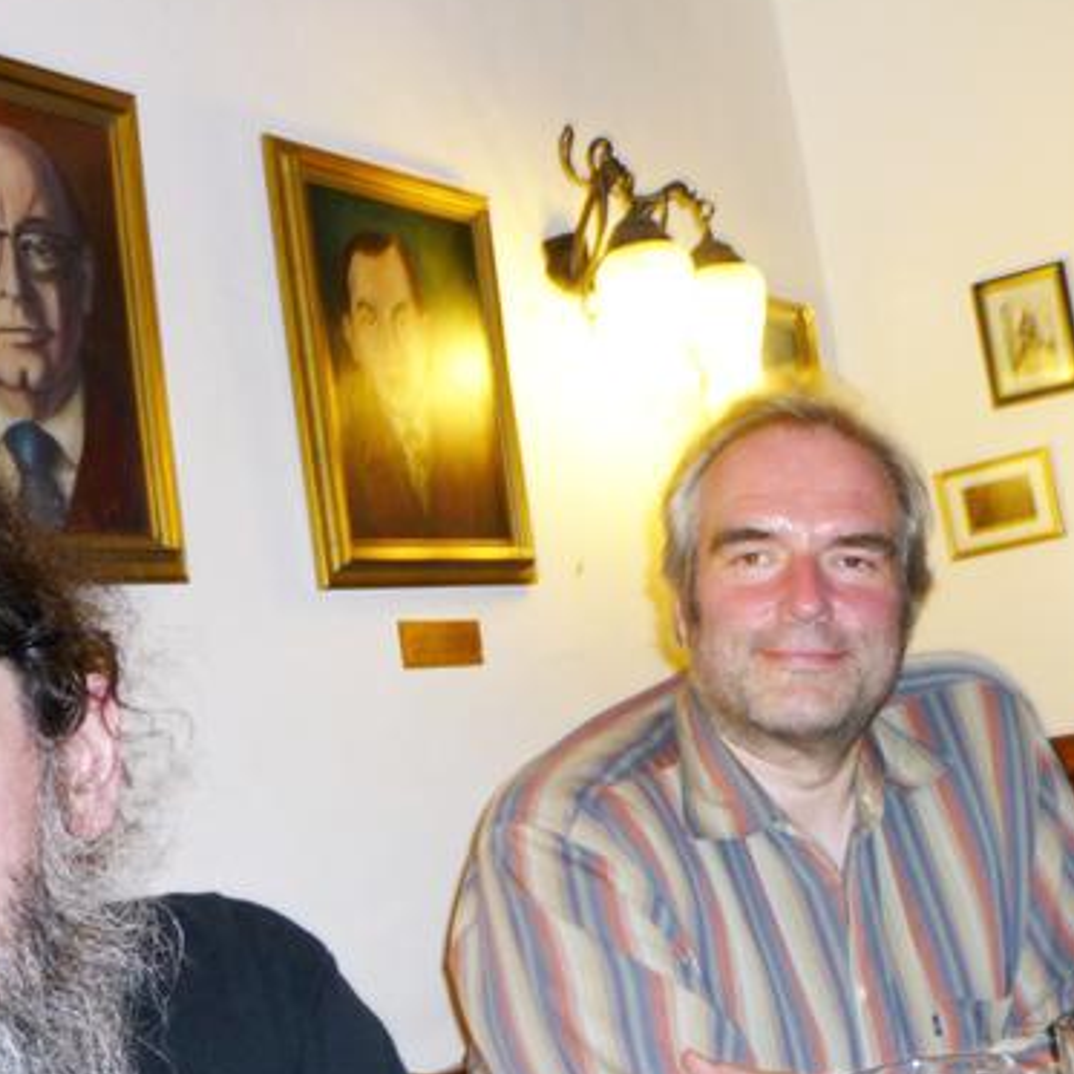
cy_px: 556
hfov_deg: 33.8
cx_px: 700
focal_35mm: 50
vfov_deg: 34.0
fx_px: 1755
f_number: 2.8
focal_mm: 5.5
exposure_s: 1/30
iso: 100
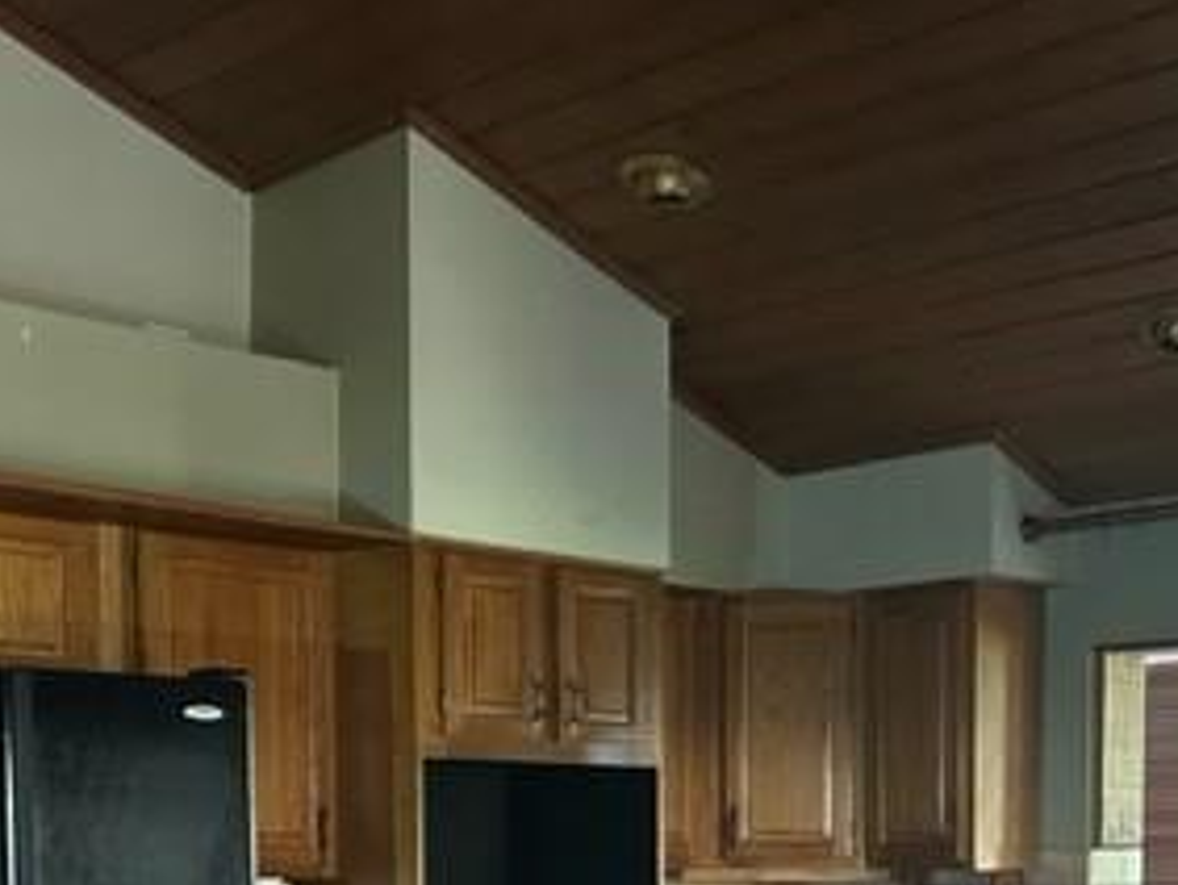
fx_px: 2010
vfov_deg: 23.6
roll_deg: +0.8
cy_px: 923
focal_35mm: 59
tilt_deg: -2.2
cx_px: 723
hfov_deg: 32.5
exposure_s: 1/37
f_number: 1.5
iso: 640
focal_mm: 5.7
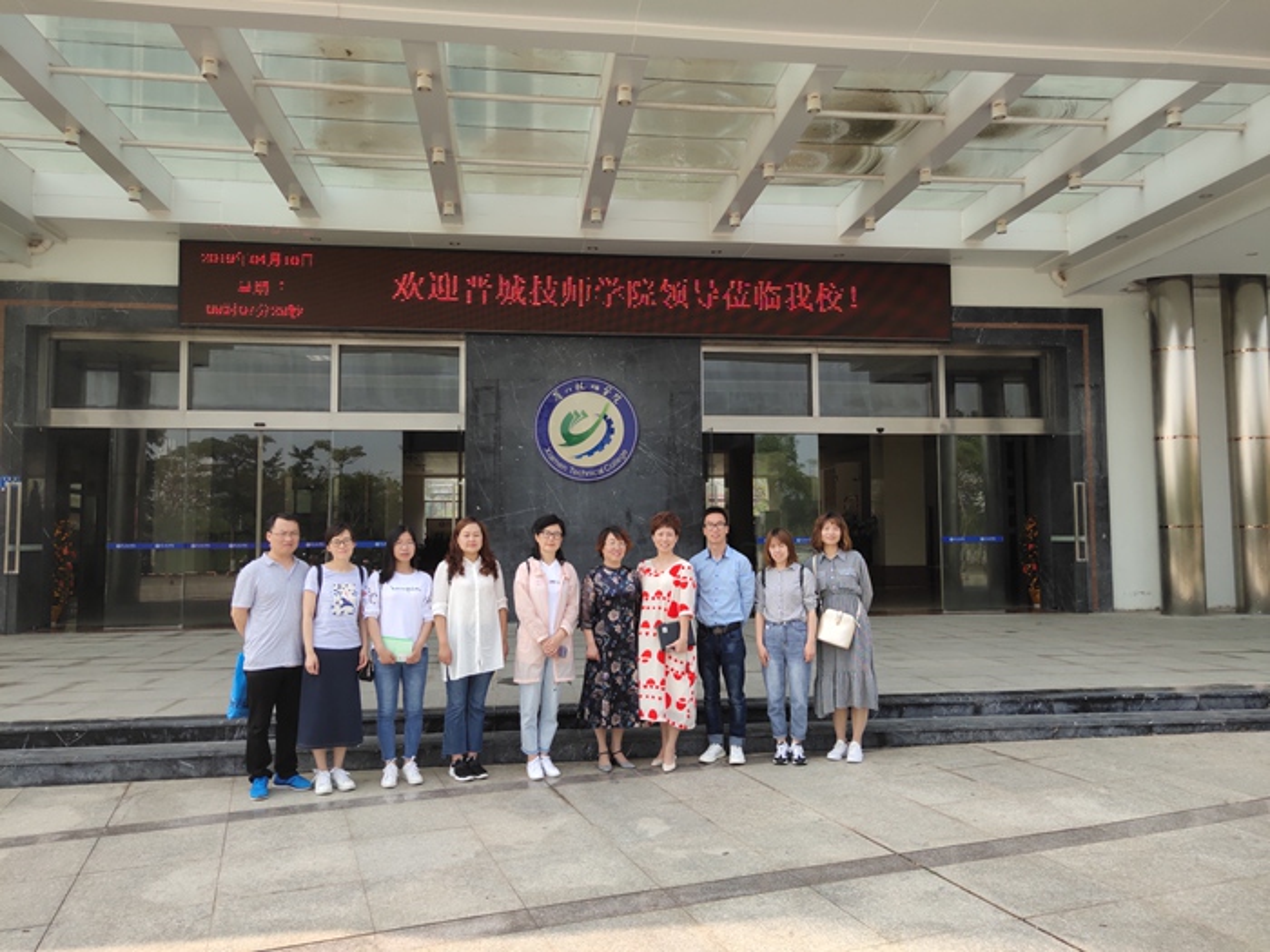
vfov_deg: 48.2
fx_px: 1064
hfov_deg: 61.7
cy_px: 476
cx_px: 635
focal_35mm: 29
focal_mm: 4.27
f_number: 1.8
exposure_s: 1/1268
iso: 50
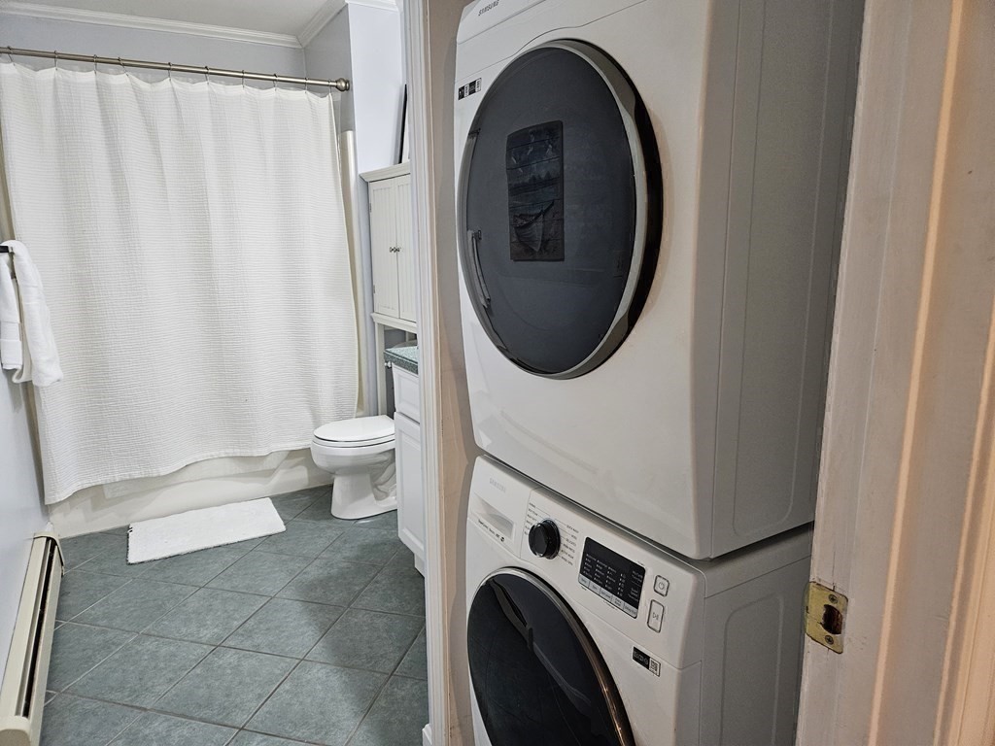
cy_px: 373
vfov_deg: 58.9
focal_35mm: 23
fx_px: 661
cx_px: 498
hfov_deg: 73.9
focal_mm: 5.4
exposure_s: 1/120
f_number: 1.8
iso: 640
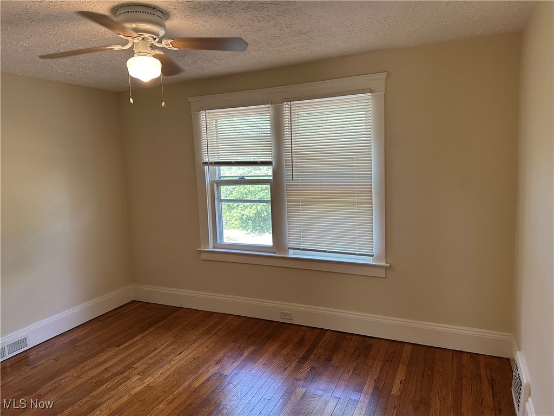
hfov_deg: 71.6
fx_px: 384
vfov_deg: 56.8
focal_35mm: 24
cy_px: 208
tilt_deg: -6.4
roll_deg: +2.3
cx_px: 277
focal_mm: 6.86
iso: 160
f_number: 1.78
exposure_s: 1/121
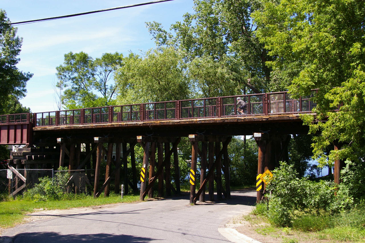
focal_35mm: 39
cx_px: 182
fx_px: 395
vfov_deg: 34.1
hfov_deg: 49.6
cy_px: 122
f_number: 8
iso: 200
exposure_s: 1/180
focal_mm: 26
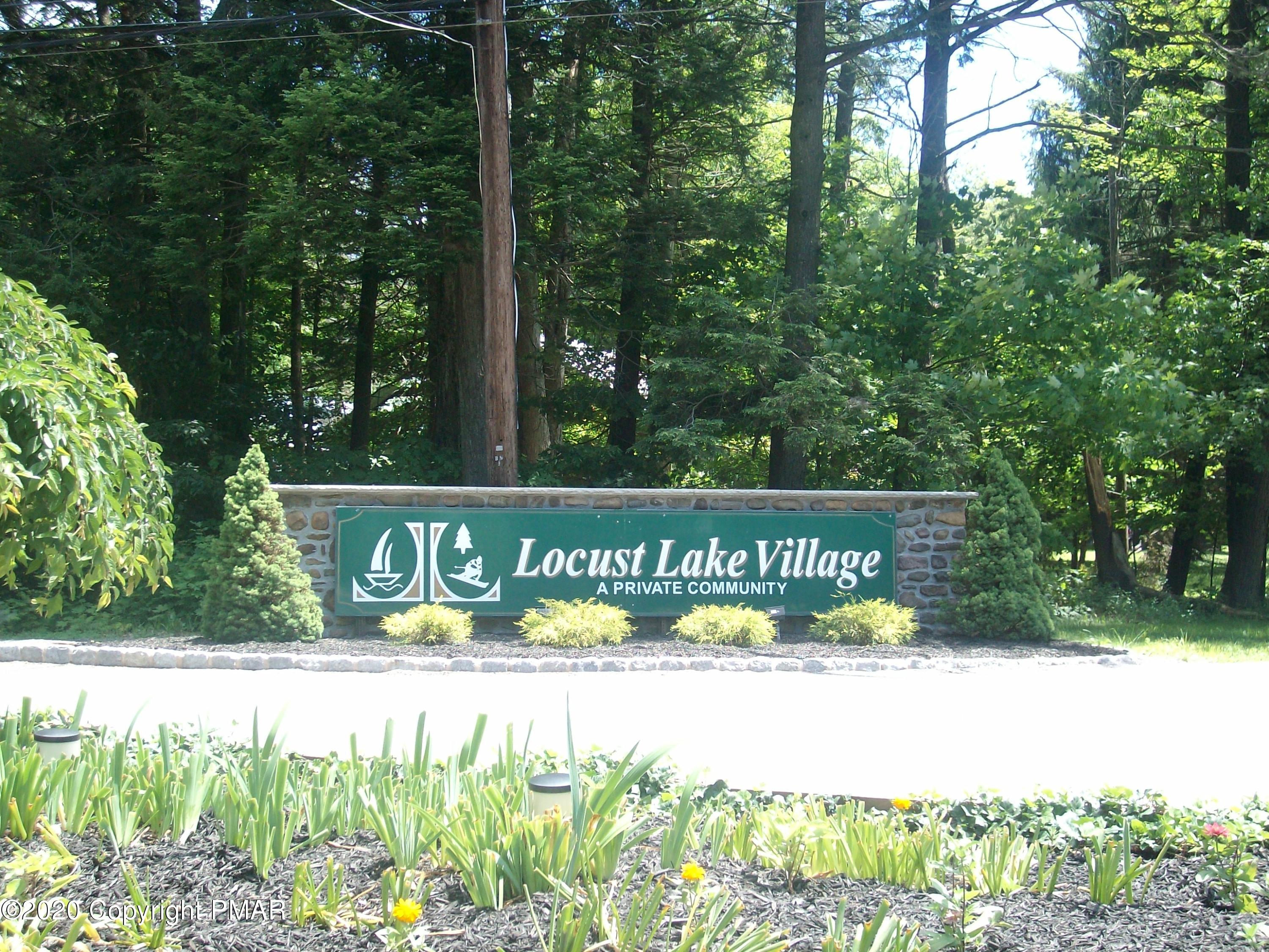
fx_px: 1650
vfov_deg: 32.2
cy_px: 476
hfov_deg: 42.1
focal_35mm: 45
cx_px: 634
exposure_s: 1/126
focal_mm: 7.46
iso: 80
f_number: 3.1
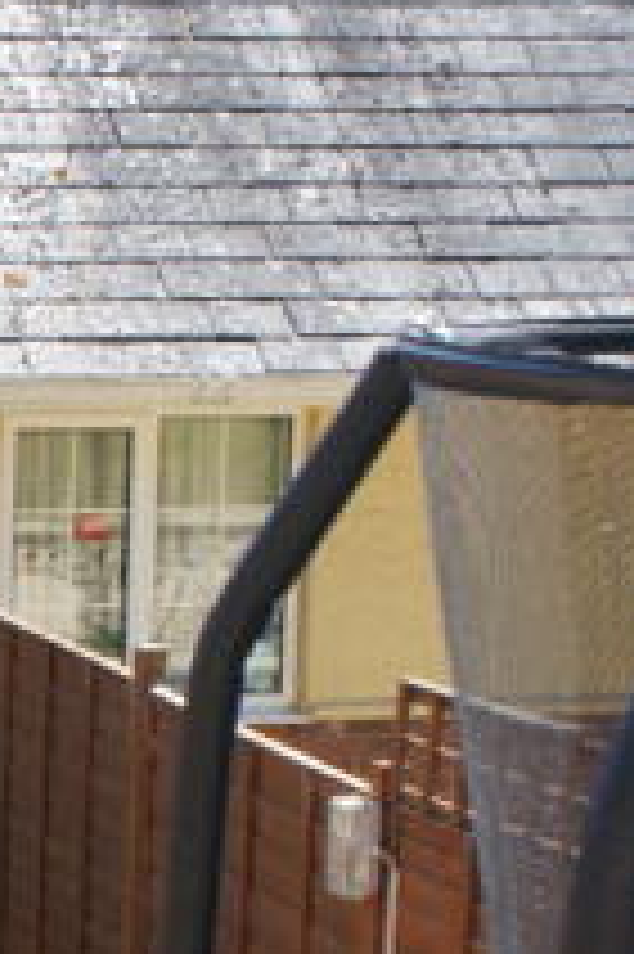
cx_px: -785
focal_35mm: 139
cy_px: 920
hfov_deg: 9.1
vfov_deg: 14.6
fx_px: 3678
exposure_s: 1/80
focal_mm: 30
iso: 100
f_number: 9
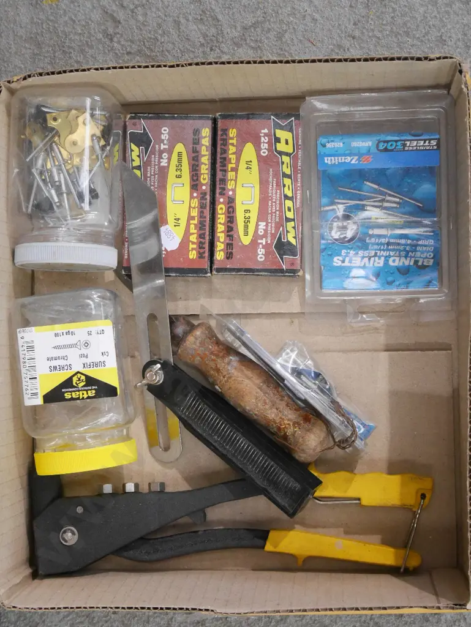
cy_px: 314
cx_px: 236
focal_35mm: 64
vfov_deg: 30.3
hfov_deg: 22.9
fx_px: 1160
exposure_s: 1/25
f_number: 5.6
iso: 3200
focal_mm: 32
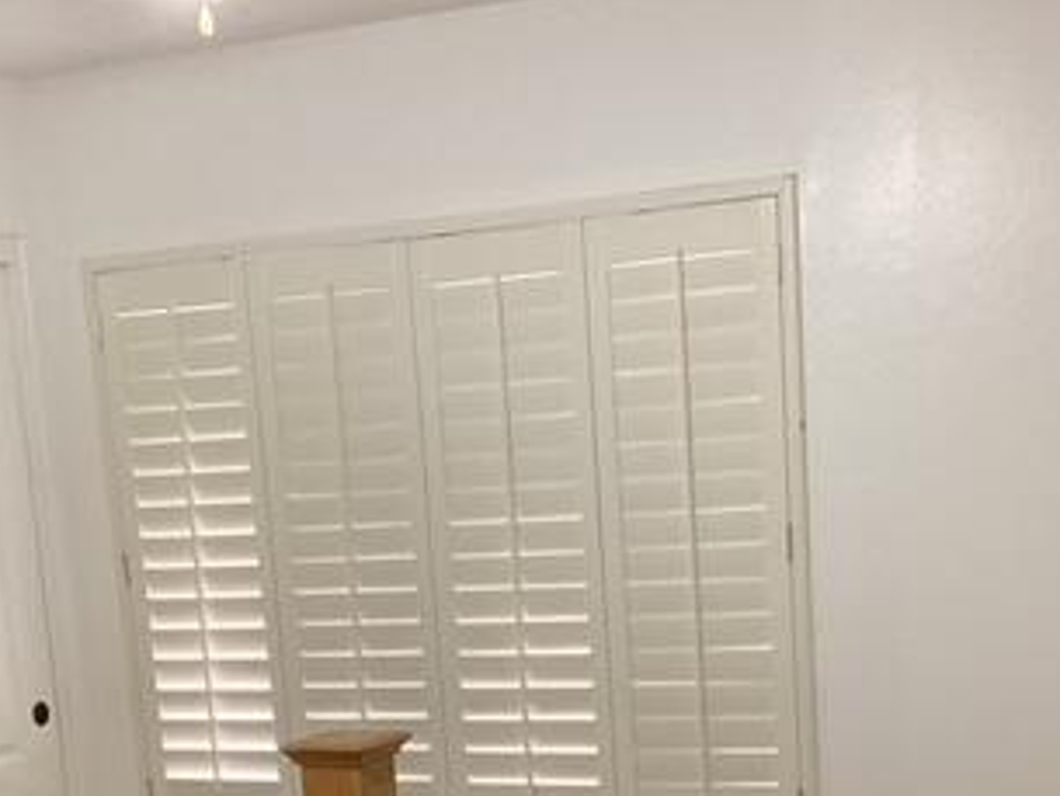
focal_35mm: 65
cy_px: 827
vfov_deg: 21.7
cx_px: 528
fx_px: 1991
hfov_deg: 29.8
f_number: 2.4
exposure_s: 1/60
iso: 400
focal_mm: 3.3
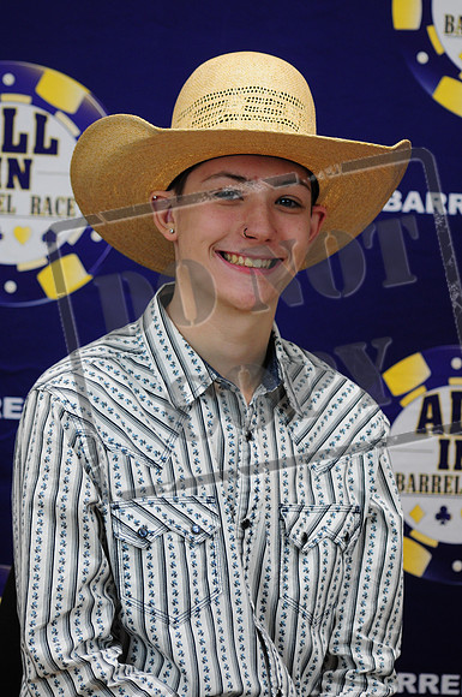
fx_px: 2375
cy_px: 348
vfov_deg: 16.7
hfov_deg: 11.1
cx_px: 231
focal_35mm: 123
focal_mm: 82
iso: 640
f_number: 4
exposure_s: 1/125
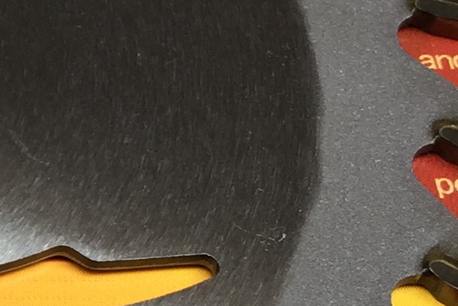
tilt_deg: -57.2
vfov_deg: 8.4
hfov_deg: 11.2
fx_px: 2074
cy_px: 250
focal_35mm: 163
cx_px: -518
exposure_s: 1/110
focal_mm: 4.15
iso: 32
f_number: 2.2
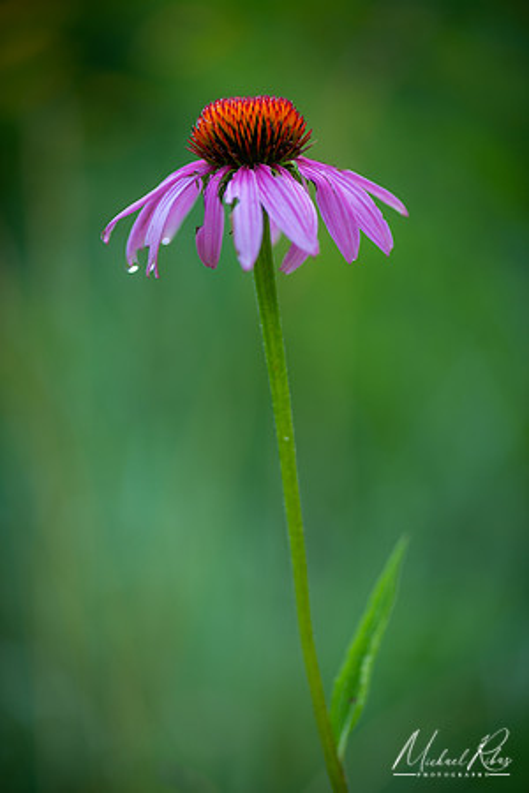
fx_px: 2314
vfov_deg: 19.5
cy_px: 396
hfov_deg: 13.0
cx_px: 264
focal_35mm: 105
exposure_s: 1/125
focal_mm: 105
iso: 100
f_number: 3.3
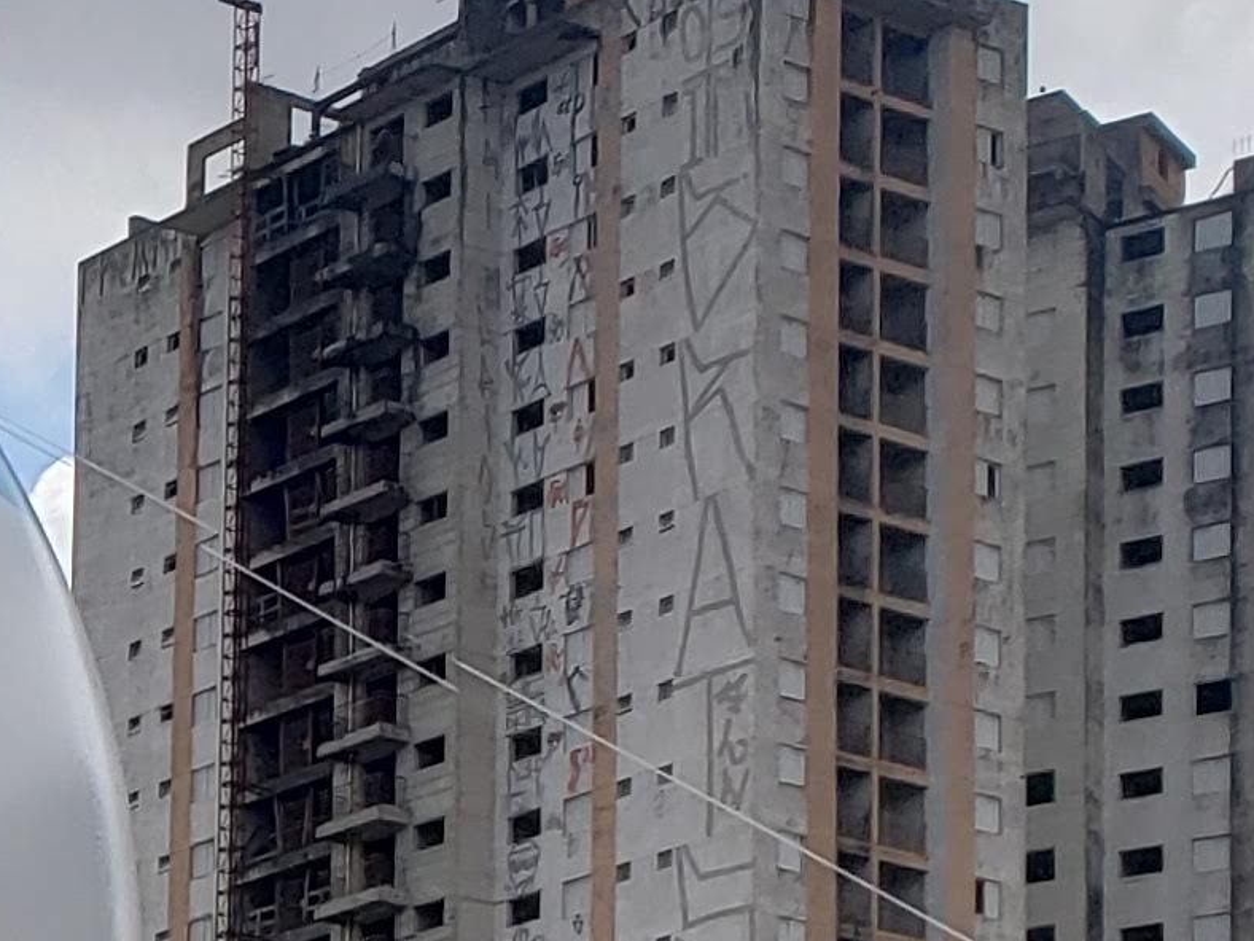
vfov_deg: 10.3
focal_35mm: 133
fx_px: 4818
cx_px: -1162
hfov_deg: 13.1
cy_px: 1833
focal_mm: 4.3
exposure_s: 1/1686
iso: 50
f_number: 2.4
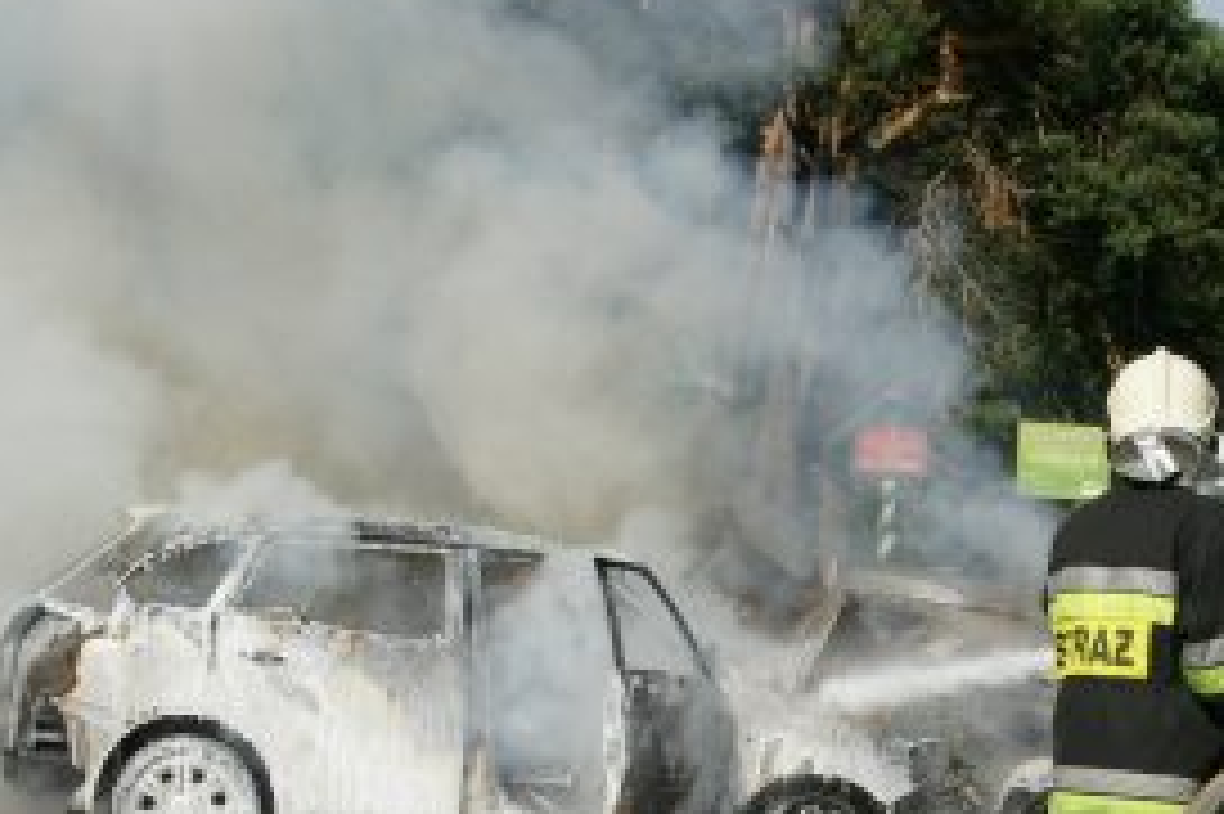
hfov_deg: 23.4
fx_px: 2922
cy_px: 690
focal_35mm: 86
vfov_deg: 15.7
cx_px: 945
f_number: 10
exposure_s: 1/1250
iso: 400
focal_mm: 26
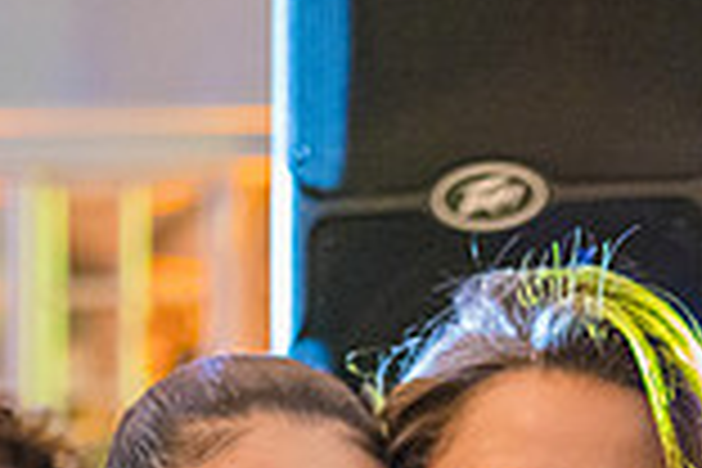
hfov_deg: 15.7
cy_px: 799
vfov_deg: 10.1
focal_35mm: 130
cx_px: 536
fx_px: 2535
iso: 10000
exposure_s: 1/50
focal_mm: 35
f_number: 1.4
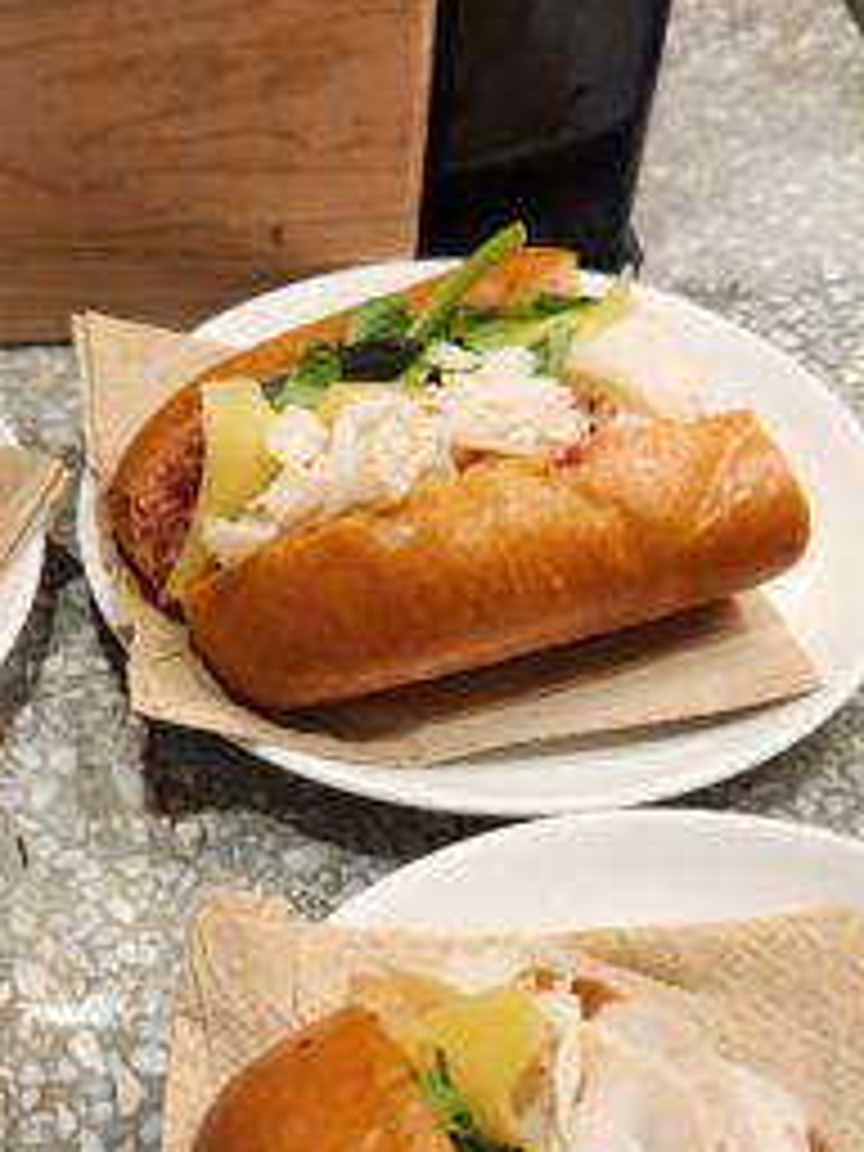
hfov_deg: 26.6
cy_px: 756
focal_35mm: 54
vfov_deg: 35.2
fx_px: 1797
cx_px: 184
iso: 160
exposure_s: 1/100
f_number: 1.8
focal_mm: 5.4
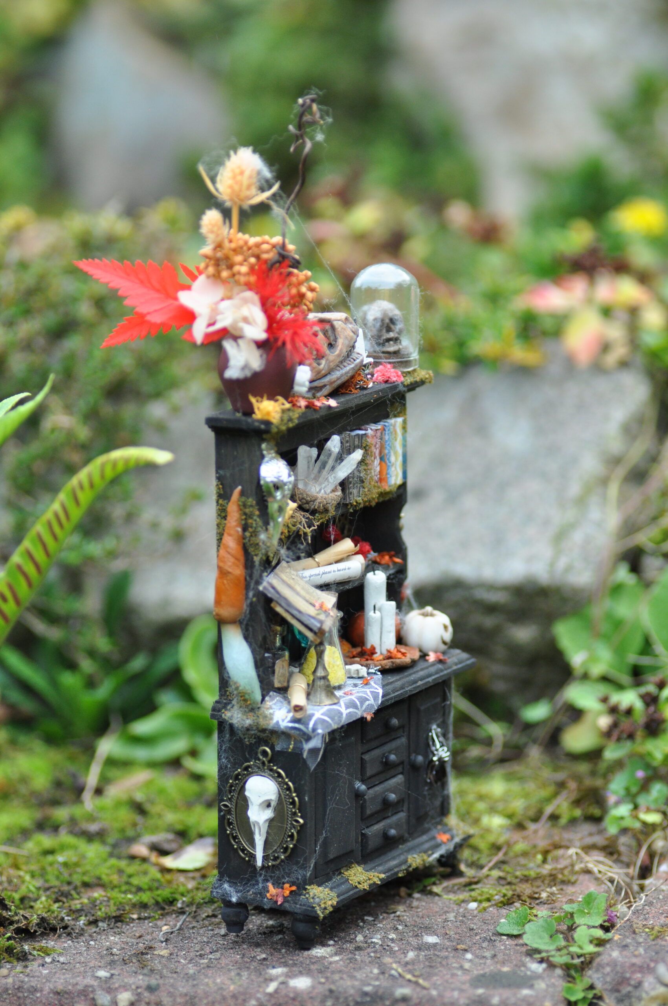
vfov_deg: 15.2
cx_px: 334
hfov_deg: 10.1
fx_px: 3767
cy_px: 503
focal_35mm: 135
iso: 640
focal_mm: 90
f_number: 3.5
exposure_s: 1/250
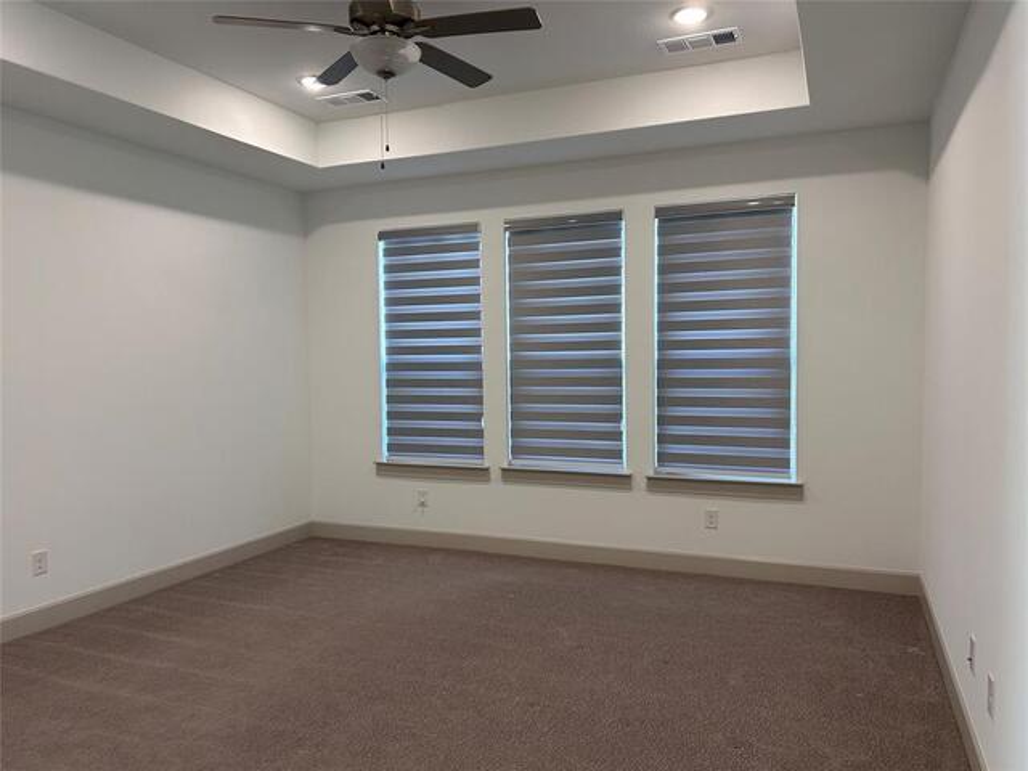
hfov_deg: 67.3
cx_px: 514
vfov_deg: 53.1
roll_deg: +1.6
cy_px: 386
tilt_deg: -2.8
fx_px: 772
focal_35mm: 26
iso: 125
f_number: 1.5
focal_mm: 5.7
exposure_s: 1/120
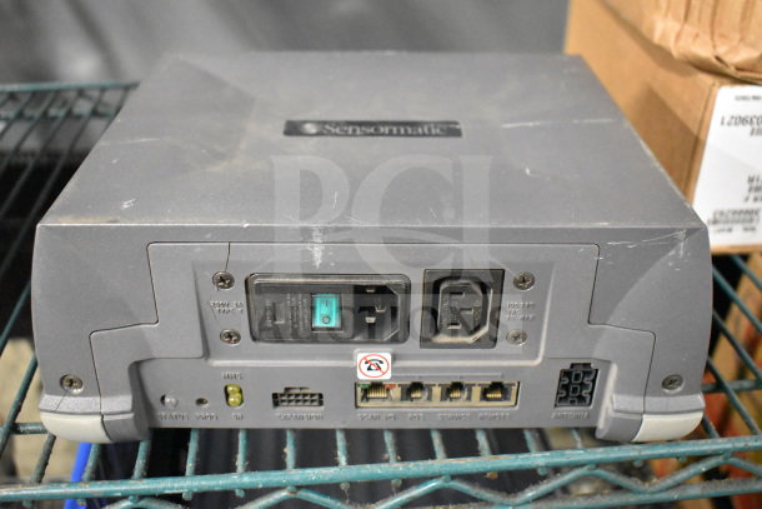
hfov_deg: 53.1
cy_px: 254
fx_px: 762
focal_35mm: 36
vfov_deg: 36.9
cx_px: 381
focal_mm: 24
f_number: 4
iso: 11400
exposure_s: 1/40
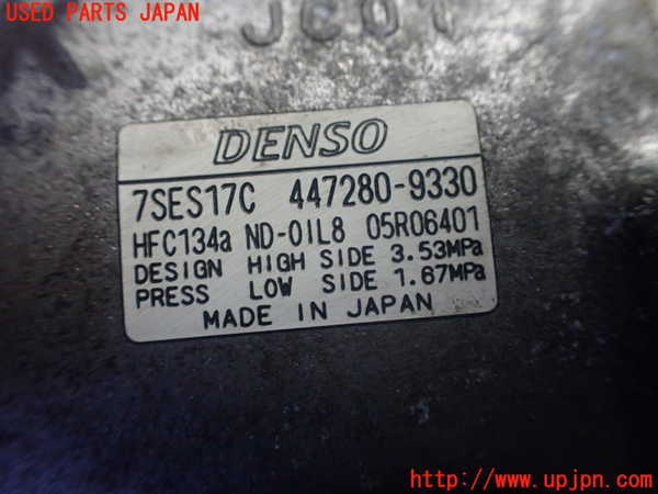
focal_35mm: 30
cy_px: 247
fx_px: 570
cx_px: 329
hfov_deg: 60.0
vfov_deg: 46.8
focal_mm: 5.4
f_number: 2.3
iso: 640
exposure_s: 1/125
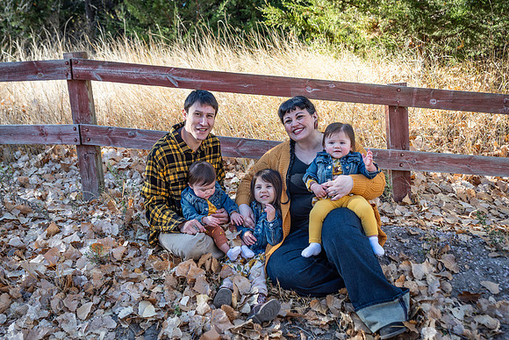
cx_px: 254
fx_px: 509
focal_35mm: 36
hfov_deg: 53.1
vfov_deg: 36.9
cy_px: 170
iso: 50
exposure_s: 1/125
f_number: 5
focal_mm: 36
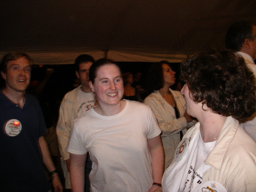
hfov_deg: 50.1
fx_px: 274
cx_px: 128
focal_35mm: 37
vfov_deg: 38.7
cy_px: 96
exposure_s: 1/40
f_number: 2.8
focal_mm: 7.8
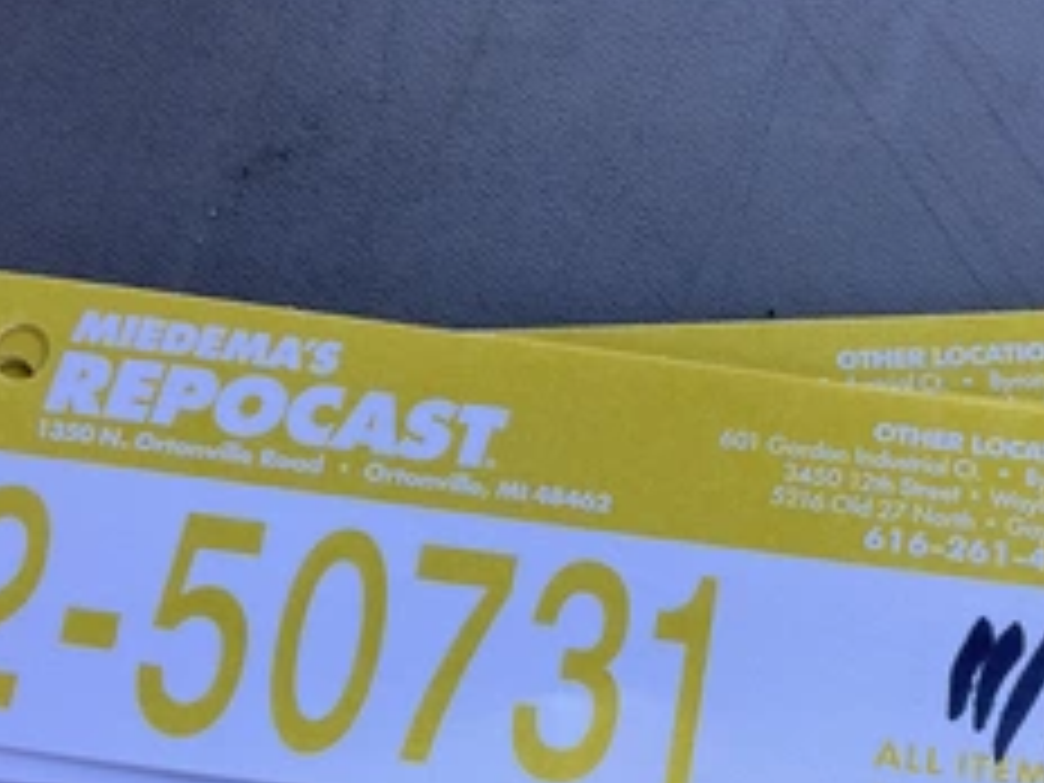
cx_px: 711
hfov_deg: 37.7
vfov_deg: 28.9
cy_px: 540
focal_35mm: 50
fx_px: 1508
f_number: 1.8
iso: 20
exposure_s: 1/197
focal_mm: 3
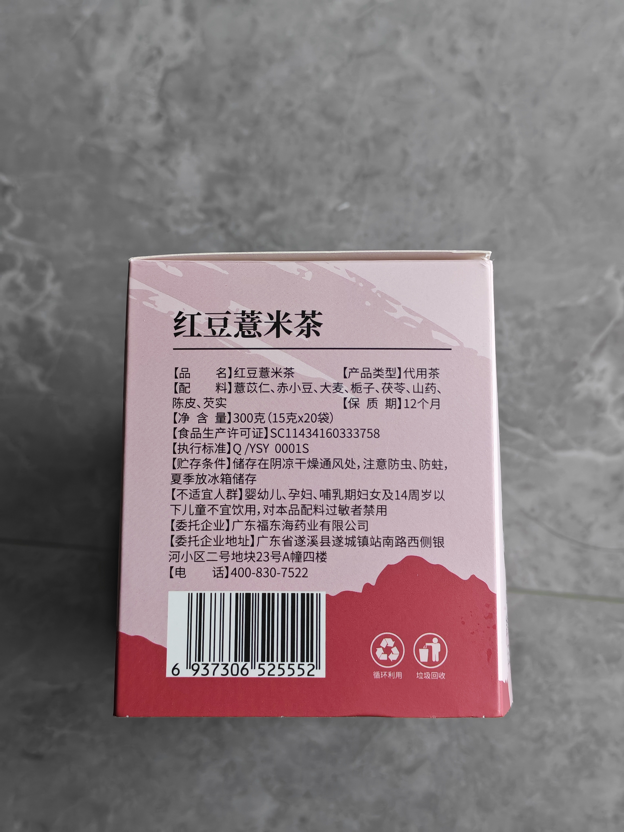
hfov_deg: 30.3
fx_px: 1154
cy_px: 416
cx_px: 312
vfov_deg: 39.7
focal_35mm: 48
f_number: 1.9
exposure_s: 1/100
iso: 320
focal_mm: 6.12
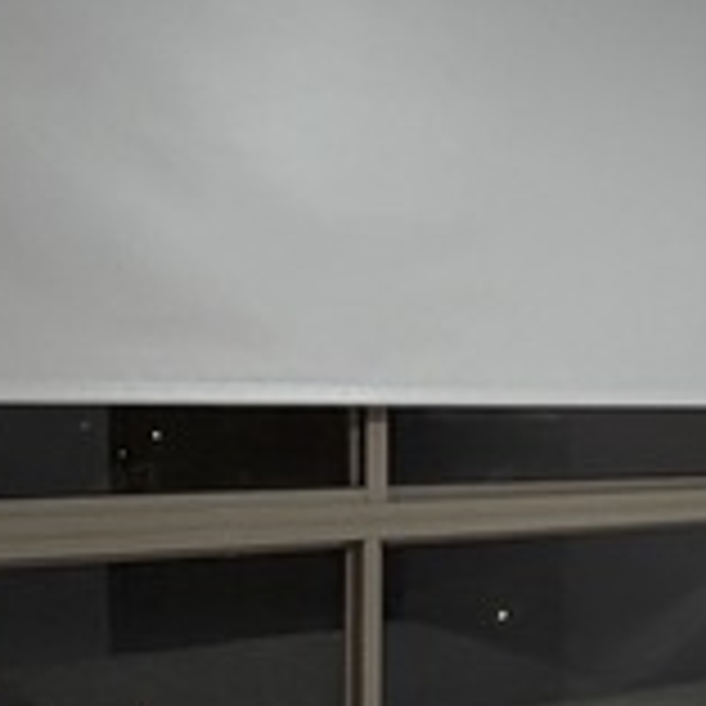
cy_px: 504
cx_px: 1016
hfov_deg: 22.9
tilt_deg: -6.3
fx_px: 1454
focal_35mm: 63
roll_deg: -2.7
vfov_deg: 27.0
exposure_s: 1/120
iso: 320
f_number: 2.2
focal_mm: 2.22
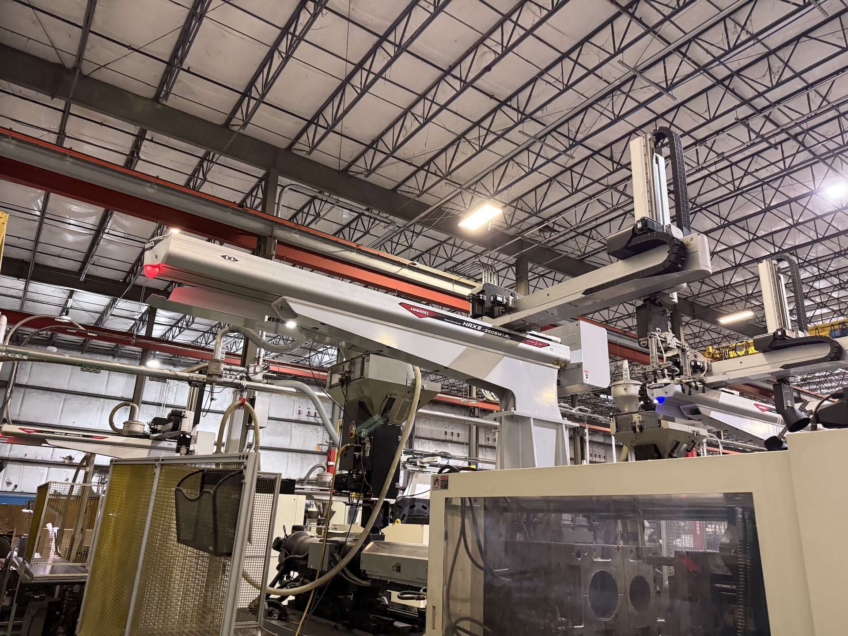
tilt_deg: +19.1
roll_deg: -1.8
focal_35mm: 24
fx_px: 588
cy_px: 318
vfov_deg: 56.8
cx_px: 424
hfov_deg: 71.6
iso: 640
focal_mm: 6.76
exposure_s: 1/60
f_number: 1.78
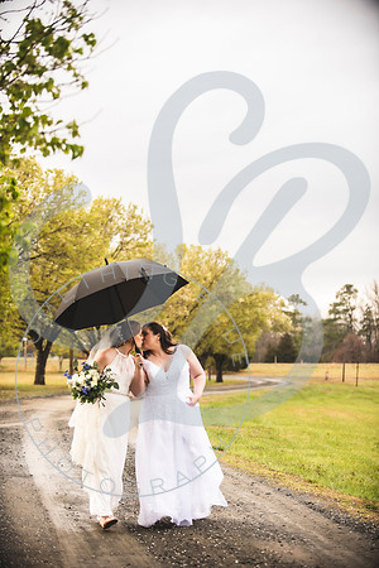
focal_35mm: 82
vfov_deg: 24.8
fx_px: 1295
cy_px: 284
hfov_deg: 16.7
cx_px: 190
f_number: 2.8
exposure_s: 1/250
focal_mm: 82
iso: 320
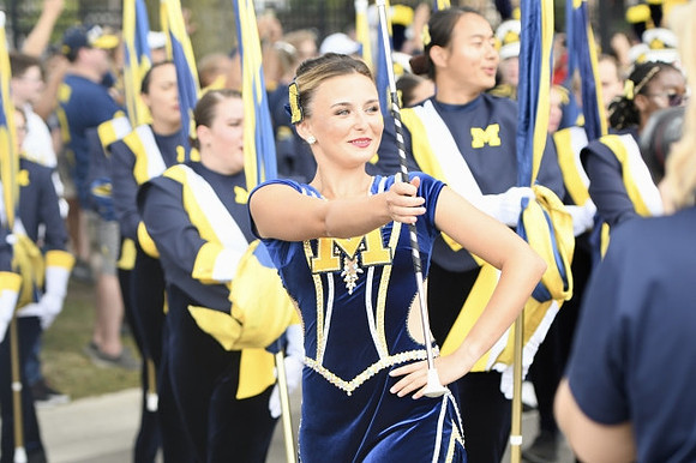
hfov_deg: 16.1
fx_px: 2454
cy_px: 232
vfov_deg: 10.8
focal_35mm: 127
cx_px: 348
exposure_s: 1/800
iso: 400
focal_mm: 85
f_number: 3.2
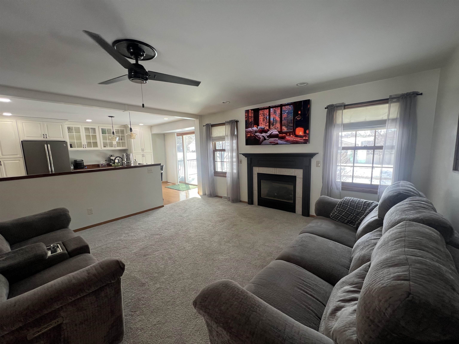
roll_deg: +1.9
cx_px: 230
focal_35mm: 13
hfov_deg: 106.2
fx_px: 172
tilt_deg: -8.5
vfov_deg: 89.9
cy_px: 172
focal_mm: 1.57
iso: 64
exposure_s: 1/120
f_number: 1.8
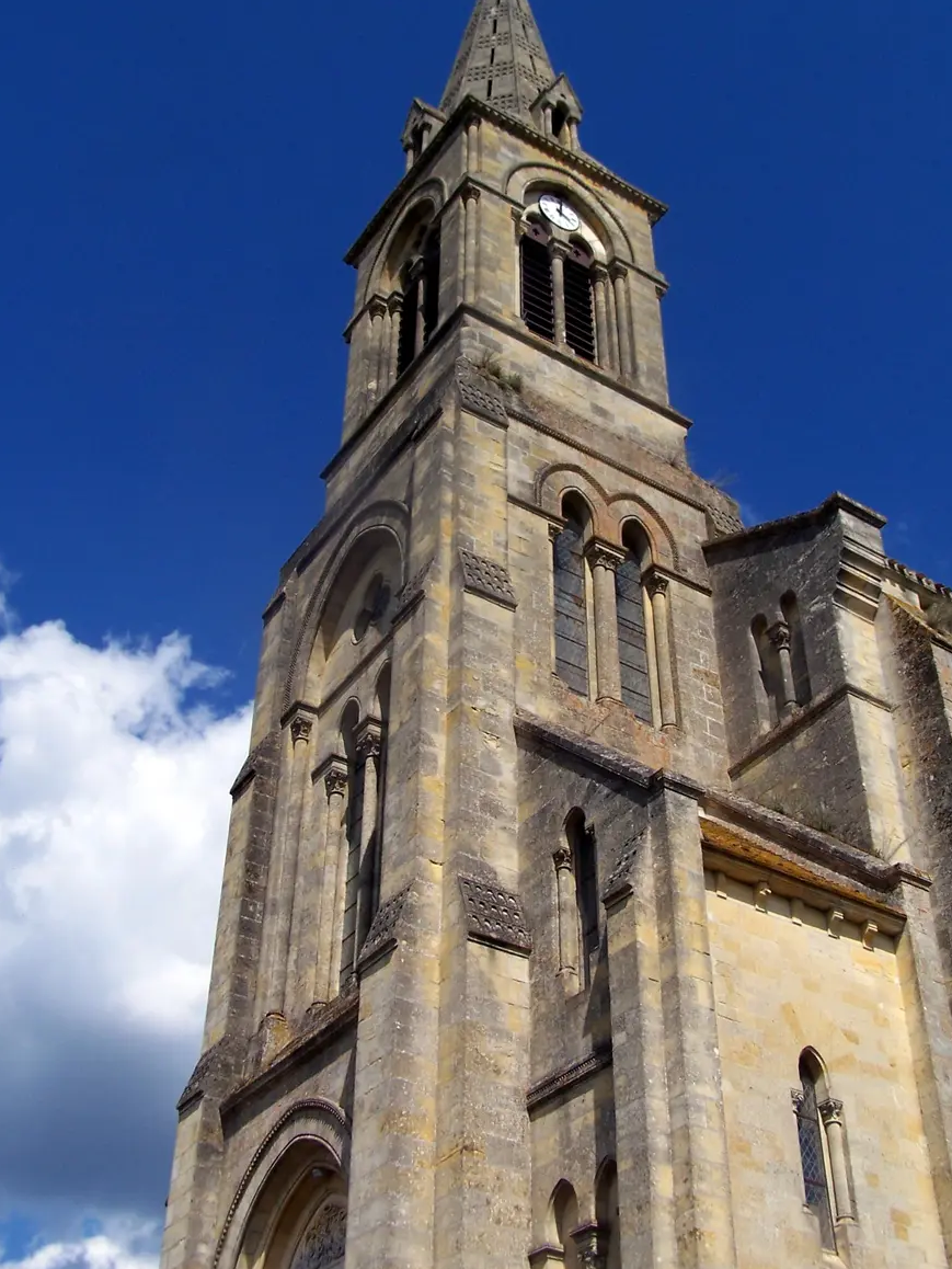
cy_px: 594
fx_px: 1540
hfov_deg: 34.4
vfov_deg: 44.8
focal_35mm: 42
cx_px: 490
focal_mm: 6.3
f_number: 5.6
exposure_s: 1/640
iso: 80
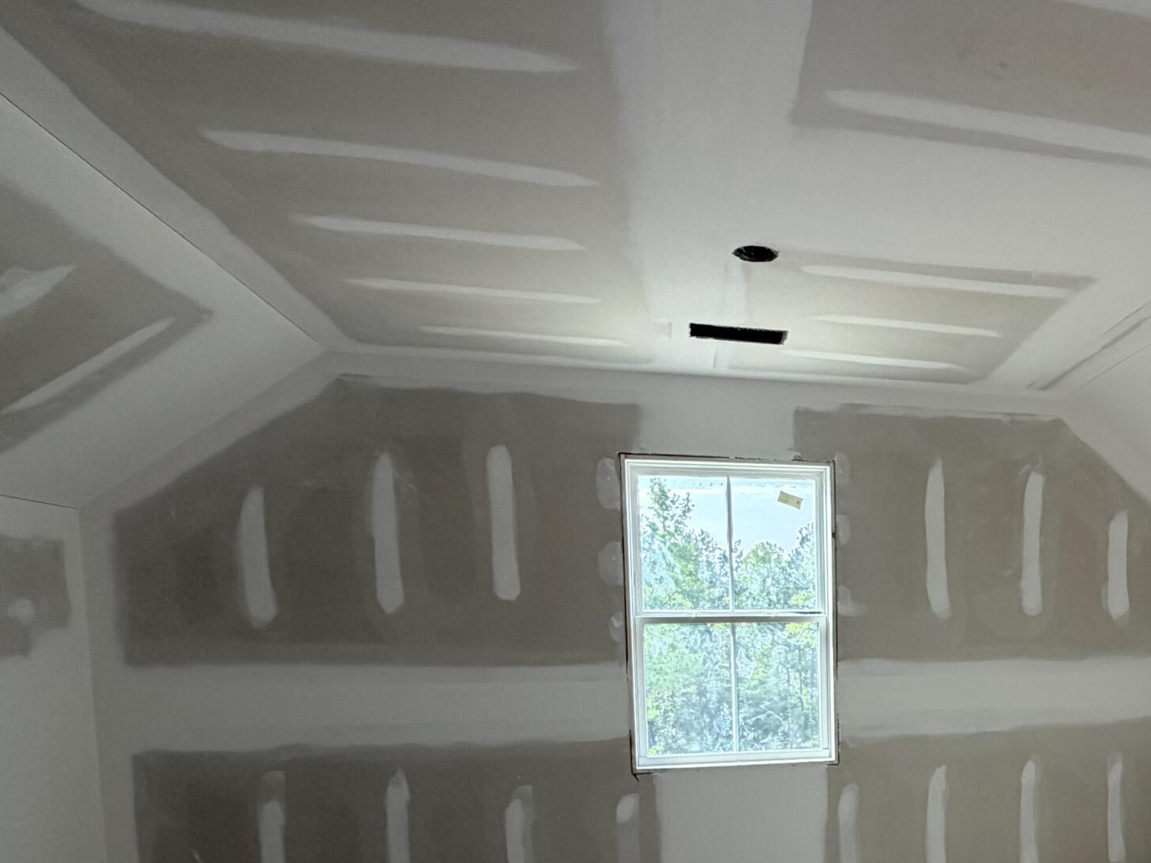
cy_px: 711
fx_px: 964
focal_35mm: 29
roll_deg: +0.5
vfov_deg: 45.4
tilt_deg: -6.6
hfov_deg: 56.7
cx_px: 936
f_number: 2.2
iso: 64
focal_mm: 2.22
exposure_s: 1/121
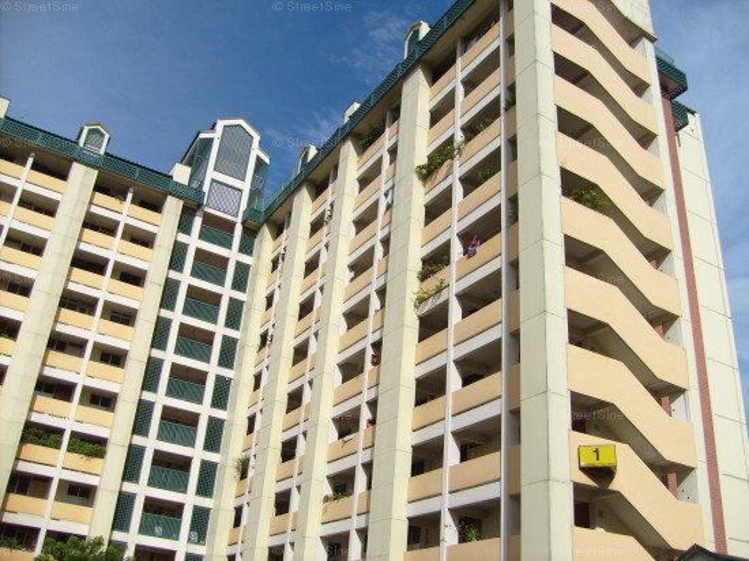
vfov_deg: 40.7
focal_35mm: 35
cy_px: 280
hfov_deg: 52.6
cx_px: 374
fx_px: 757
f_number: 7.1
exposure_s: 1/500
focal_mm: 5.8
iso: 80
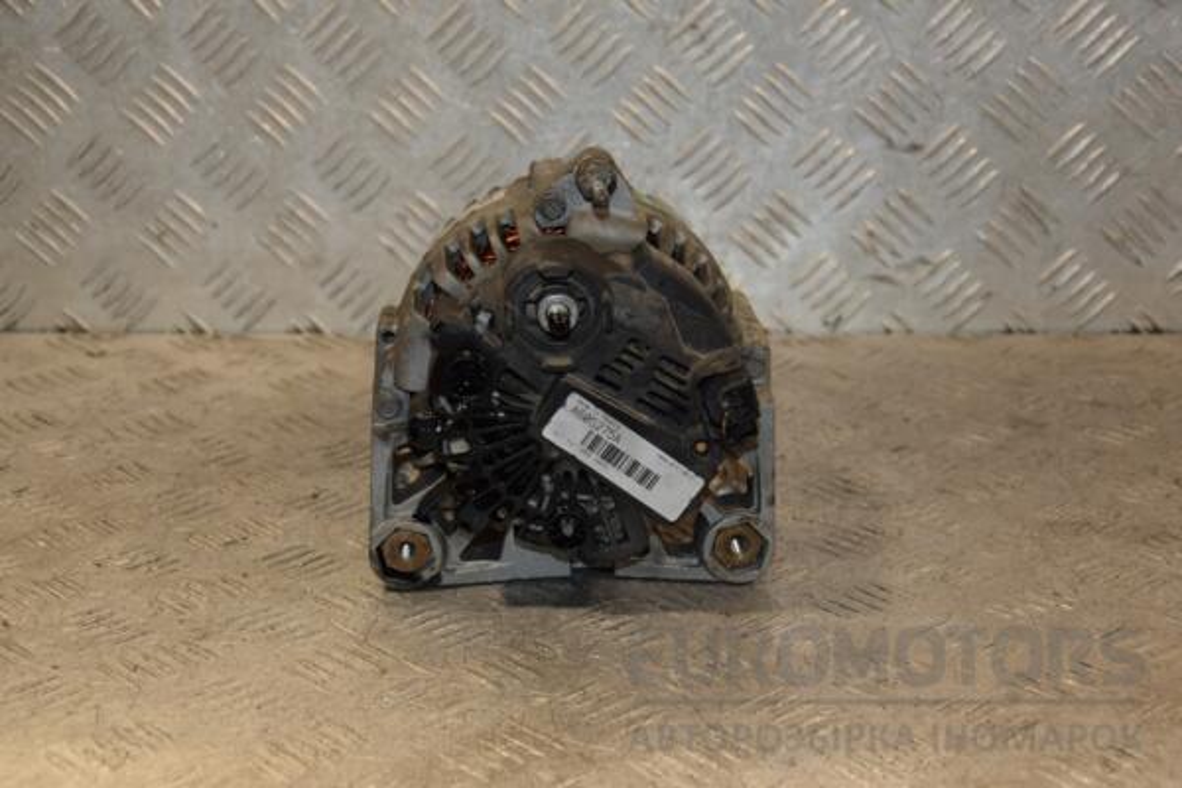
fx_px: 2216
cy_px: 394
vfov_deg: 20.2
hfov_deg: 29.9
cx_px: 591
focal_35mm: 68
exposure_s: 1/200
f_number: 5
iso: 800
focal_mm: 45
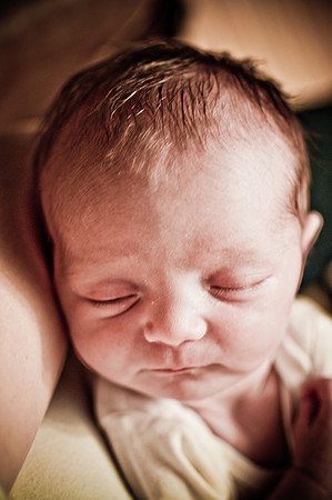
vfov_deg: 37.9
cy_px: 250
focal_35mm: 52
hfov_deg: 25.7
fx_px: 728
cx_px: 166
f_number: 1.8
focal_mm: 35
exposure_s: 1/20
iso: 250
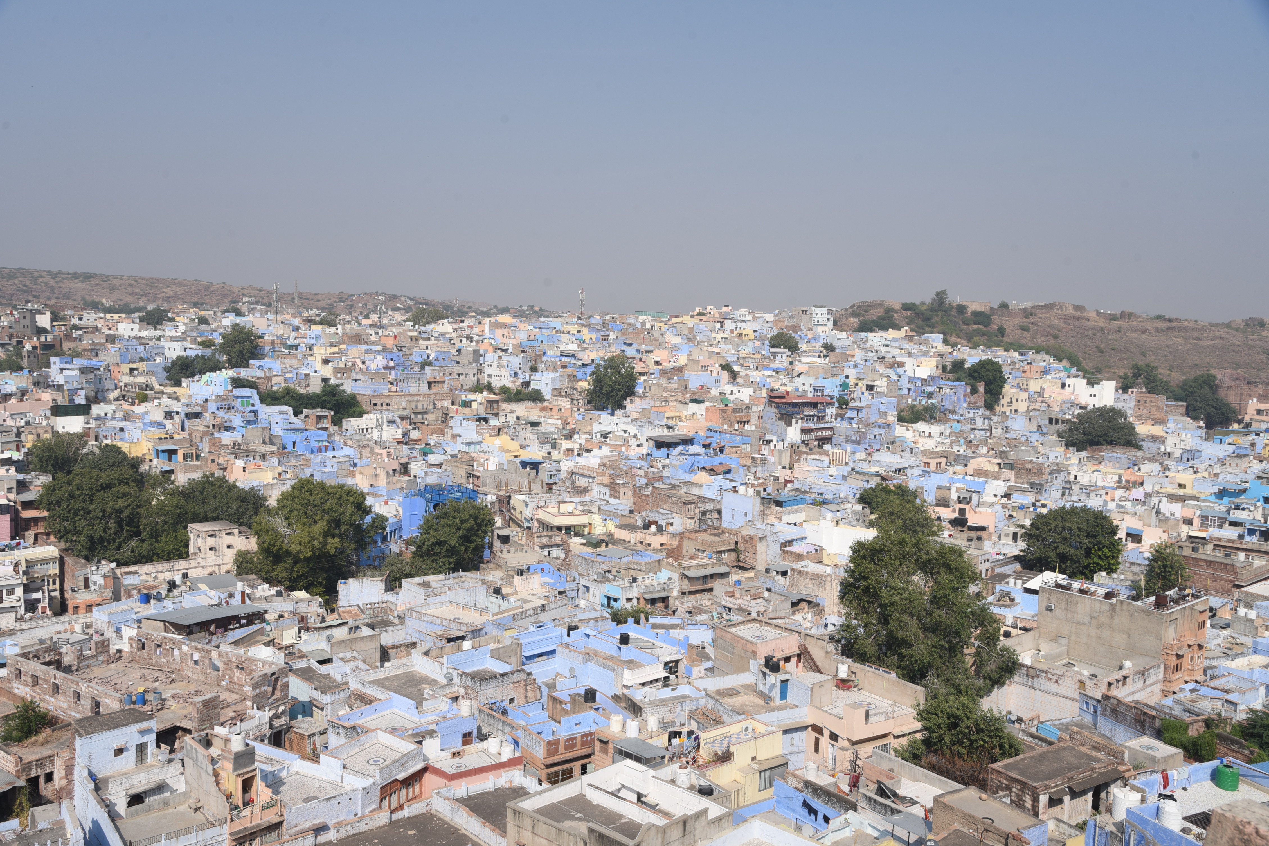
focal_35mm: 31
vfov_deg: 42.3
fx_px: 1093
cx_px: 634
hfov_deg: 60.3
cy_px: 423
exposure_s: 1/200
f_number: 11
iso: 100
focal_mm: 31
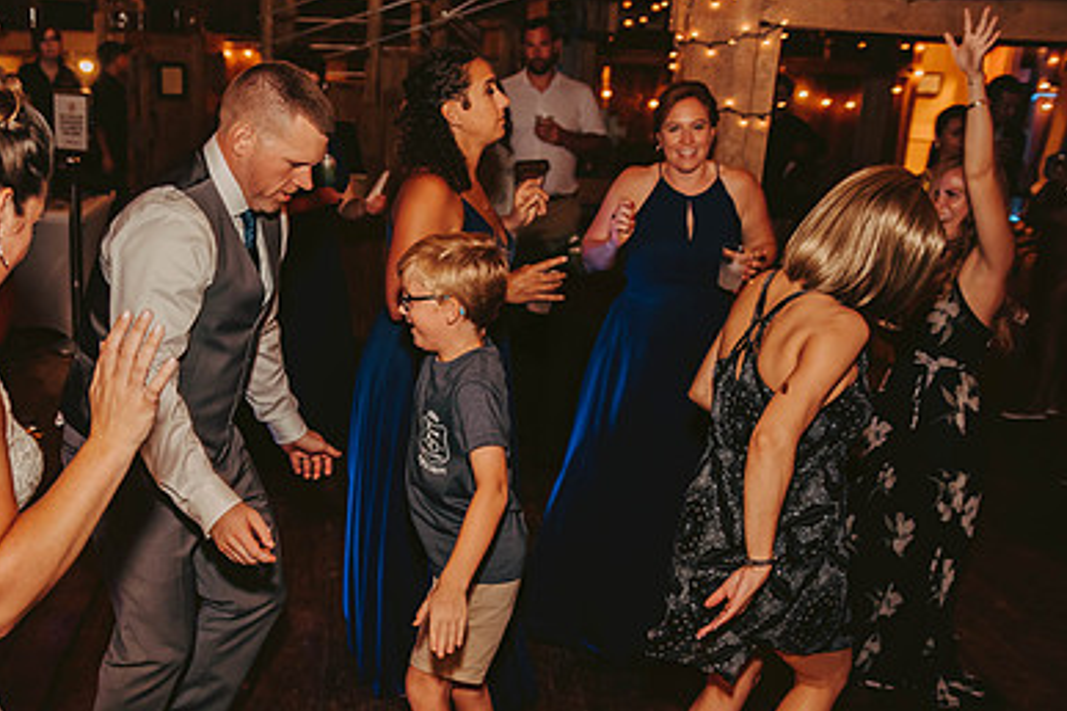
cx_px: 394
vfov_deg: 31.5
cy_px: 495
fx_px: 1245
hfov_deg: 46.0
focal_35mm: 42
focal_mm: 28
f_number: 2.8
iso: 1600
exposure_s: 1/125
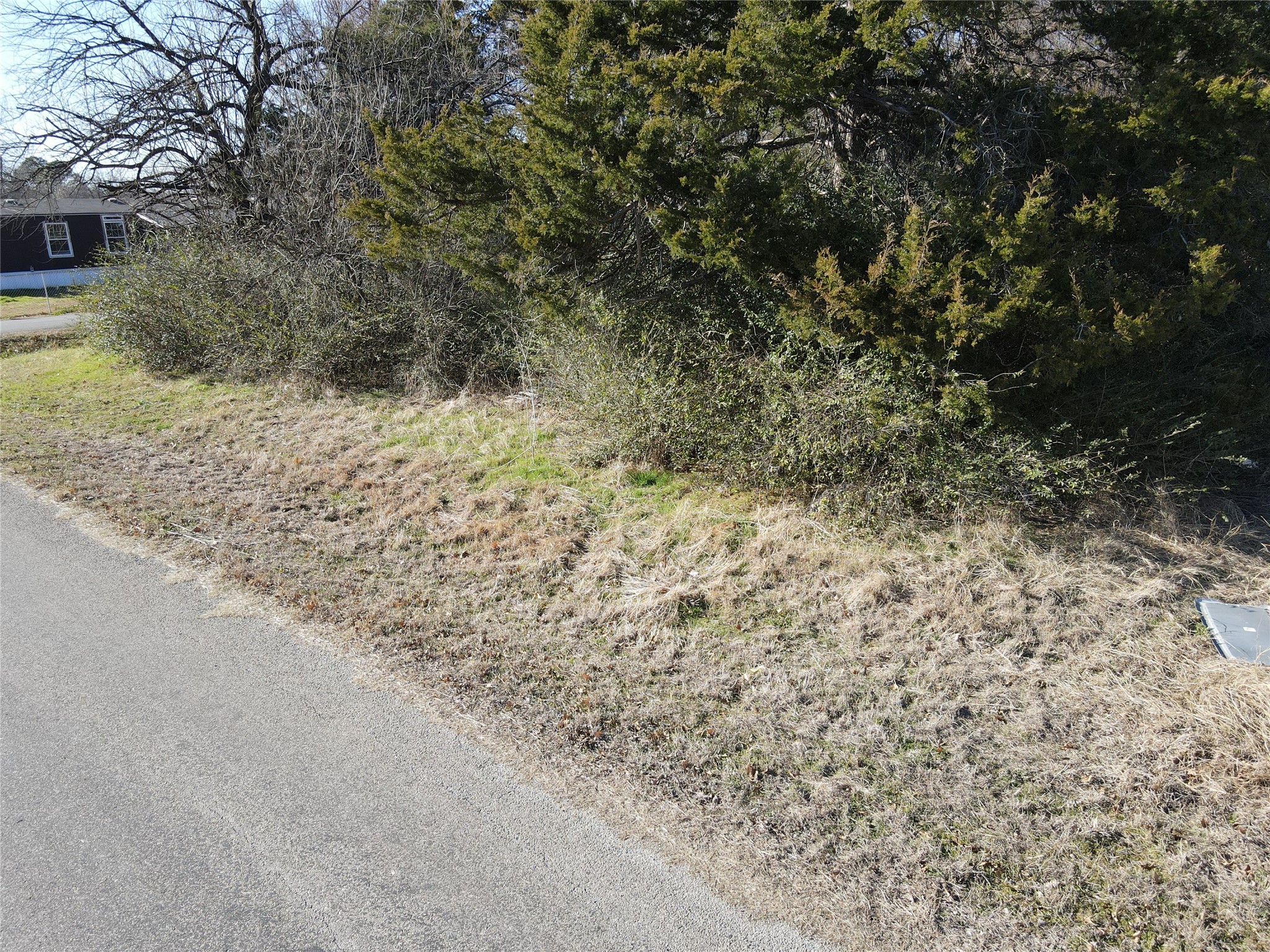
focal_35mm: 24
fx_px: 881
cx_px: 635
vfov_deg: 56.8
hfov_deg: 71.6
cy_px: 476
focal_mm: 4.5
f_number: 2.8
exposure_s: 1/250
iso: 100
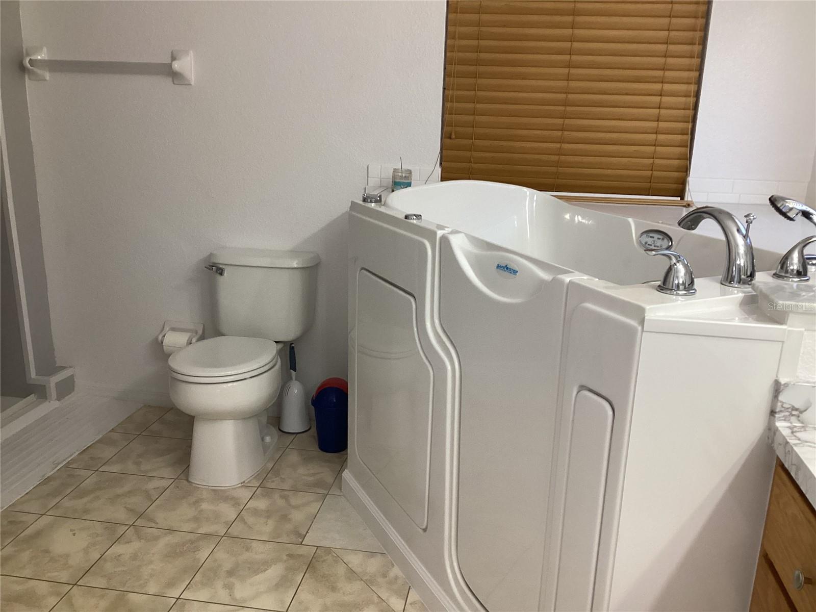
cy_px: 306
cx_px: 408
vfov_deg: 45.4
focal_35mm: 31
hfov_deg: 58.4
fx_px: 731
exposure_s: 1/60
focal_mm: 3.3
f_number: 2.4
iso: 250
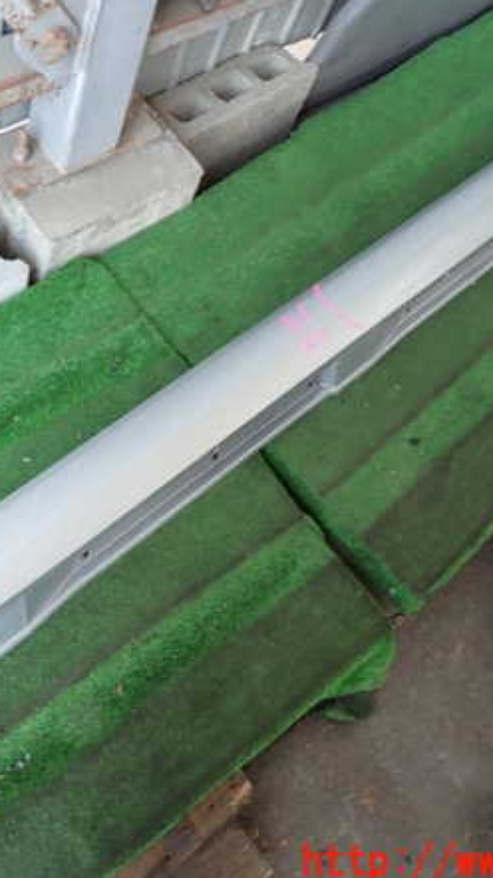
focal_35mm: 37
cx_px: 155
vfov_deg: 54.0
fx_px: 862
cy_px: 441
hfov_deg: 31.6
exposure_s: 1/60
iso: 160
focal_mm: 4.5
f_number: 2
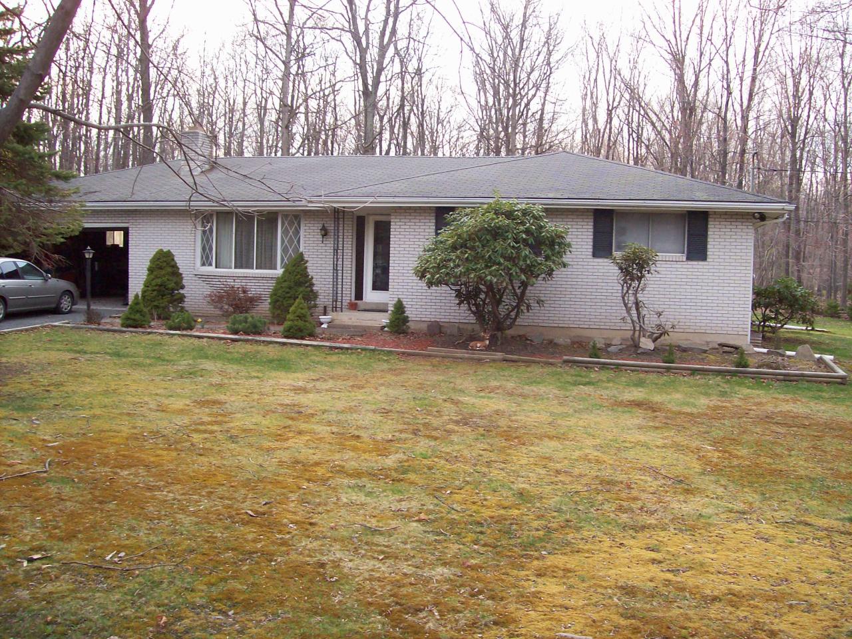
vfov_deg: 39.6
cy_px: 320
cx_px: 426
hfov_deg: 51.4
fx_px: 886
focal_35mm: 36
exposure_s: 1/148
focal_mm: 6
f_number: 2.7
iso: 80
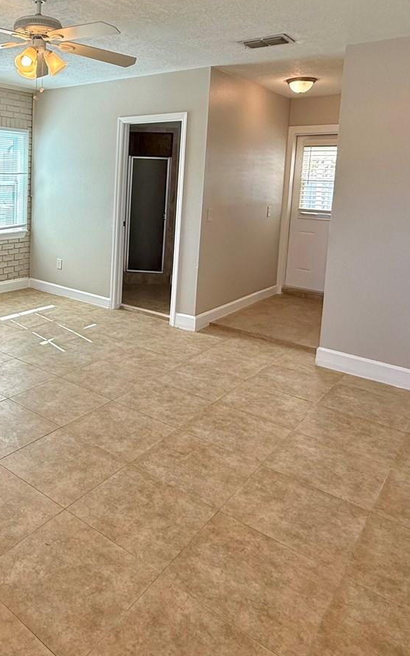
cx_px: 68
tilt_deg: -5.1
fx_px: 482
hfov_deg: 43.4
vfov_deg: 66.8
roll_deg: -1.0
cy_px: 226
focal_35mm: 27
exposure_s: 1/126
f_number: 2.2
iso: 64
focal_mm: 2.22
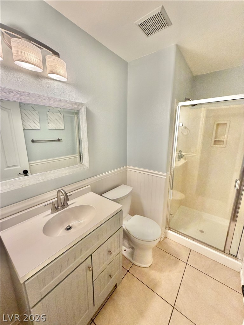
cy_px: 162
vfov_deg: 102.1
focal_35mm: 14
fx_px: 132
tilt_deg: -11.8
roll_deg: +0.7
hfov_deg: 85.7
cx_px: 122
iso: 250
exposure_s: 1/120
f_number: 2.2
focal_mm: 2.22
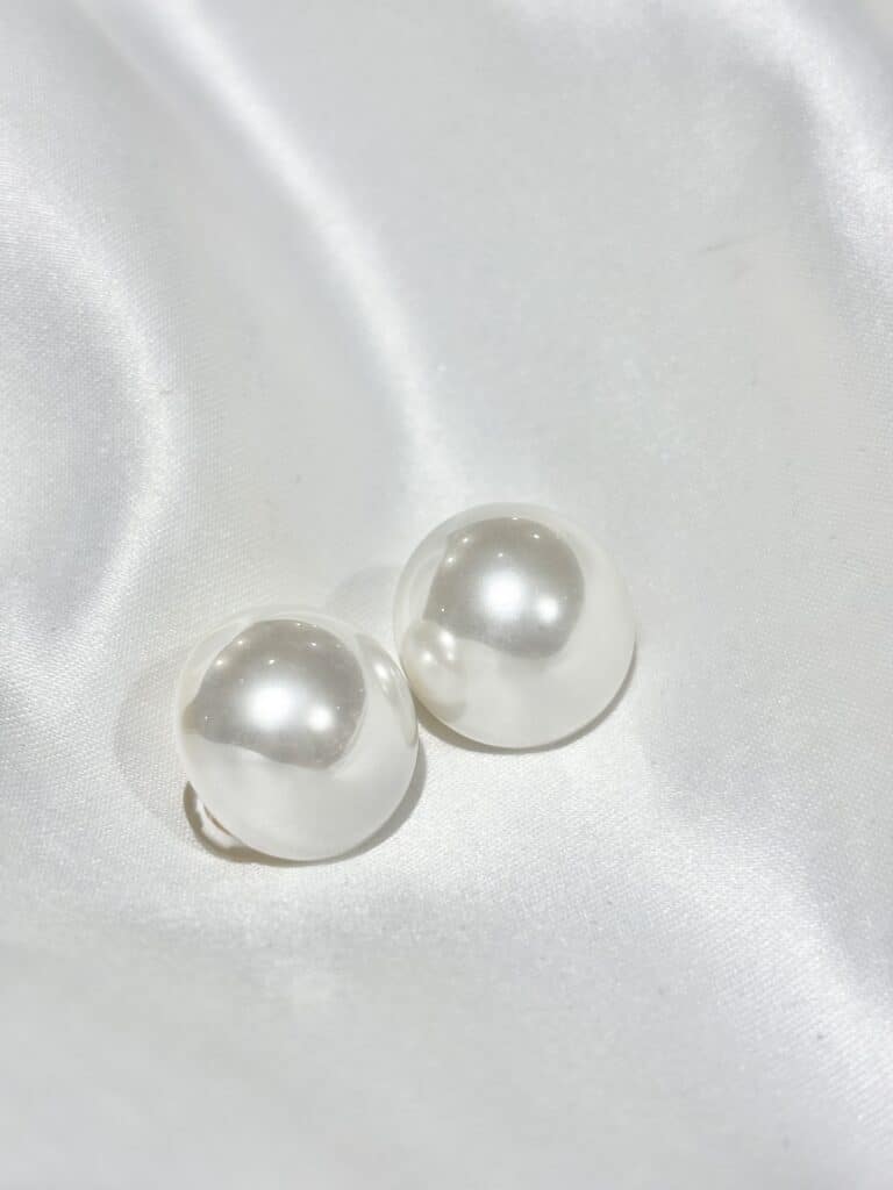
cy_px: 595
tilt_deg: -29.9
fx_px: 1789
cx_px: 446
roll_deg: +8.5
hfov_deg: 28.0
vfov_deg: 36.8
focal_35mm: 52
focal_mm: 5.96
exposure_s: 1/462
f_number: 1.6
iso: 32
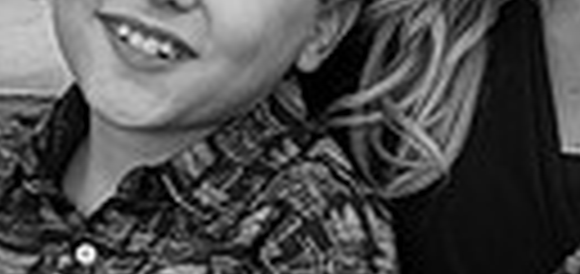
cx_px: 1036
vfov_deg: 3.9
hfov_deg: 8.0
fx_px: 4018
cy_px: 89
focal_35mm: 271
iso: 400
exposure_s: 1/200
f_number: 7.1
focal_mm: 31
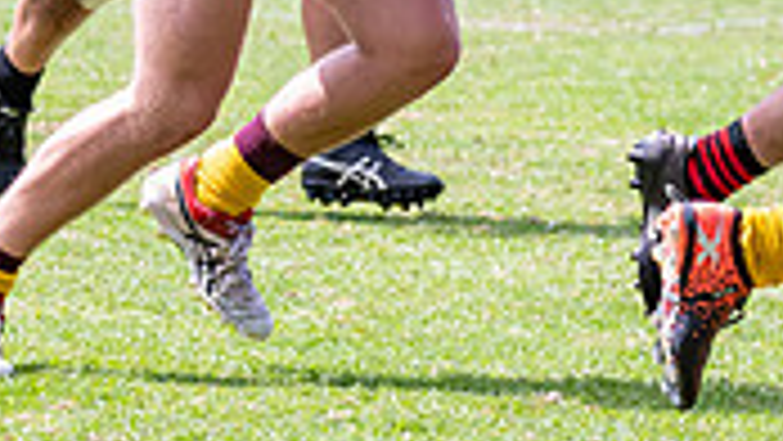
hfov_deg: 3.5
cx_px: 534
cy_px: -114
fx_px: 12814
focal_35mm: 617
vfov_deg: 2.0
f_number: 6.3
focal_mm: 150
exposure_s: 1/1600
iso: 800
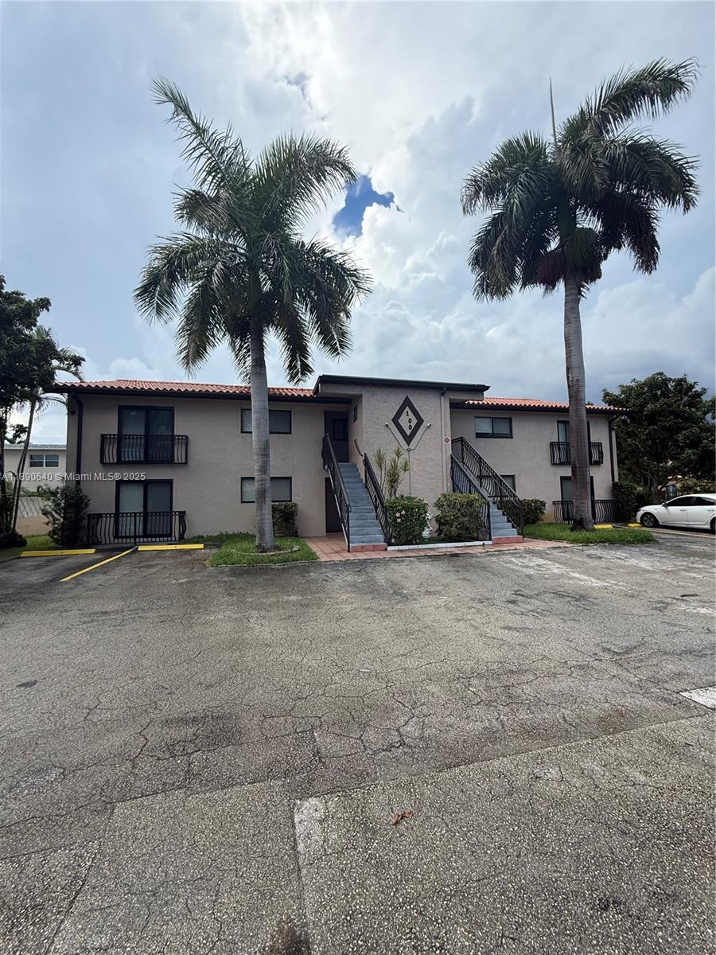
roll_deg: +0.7
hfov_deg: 85.7
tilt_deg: +3.8
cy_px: 478
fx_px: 386
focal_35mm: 14
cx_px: 358
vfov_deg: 102.1
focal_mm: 2.22
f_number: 2.2
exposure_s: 1/1795
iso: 64
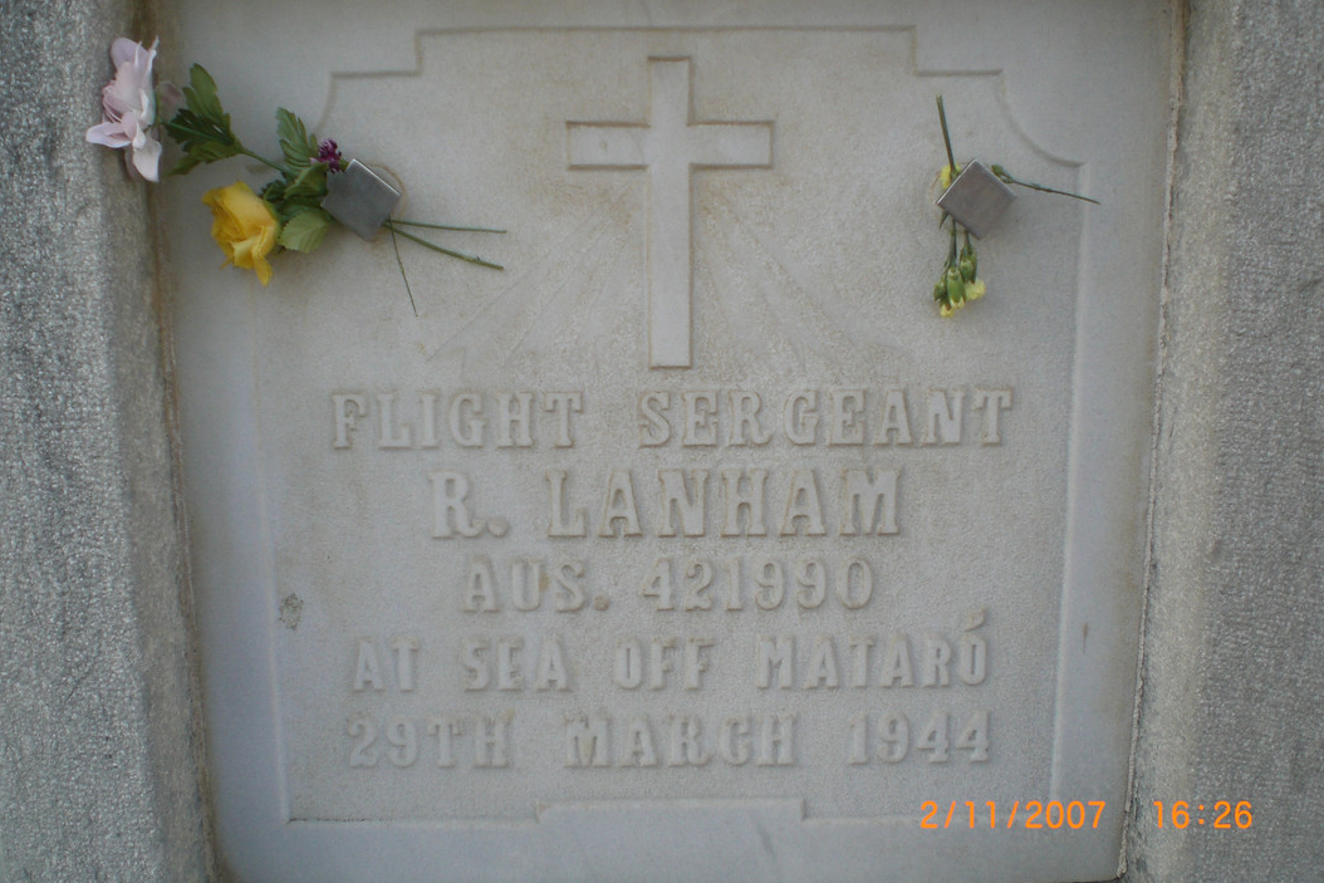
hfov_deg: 48.5
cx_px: 664
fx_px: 1471
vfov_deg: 33.4
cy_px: 414
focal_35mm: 40
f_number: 3.1
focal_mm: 6.3
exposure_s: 1/125
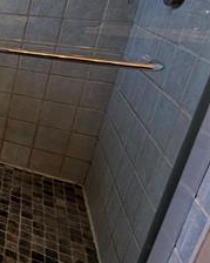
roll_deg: -0.3
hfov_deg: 22.5
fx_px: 303
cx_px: -164
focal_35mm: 39
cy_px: 63
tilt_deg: -16.9
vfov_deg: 45.1
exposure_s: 1/120
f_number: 2.2
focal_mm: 2.22
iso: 125
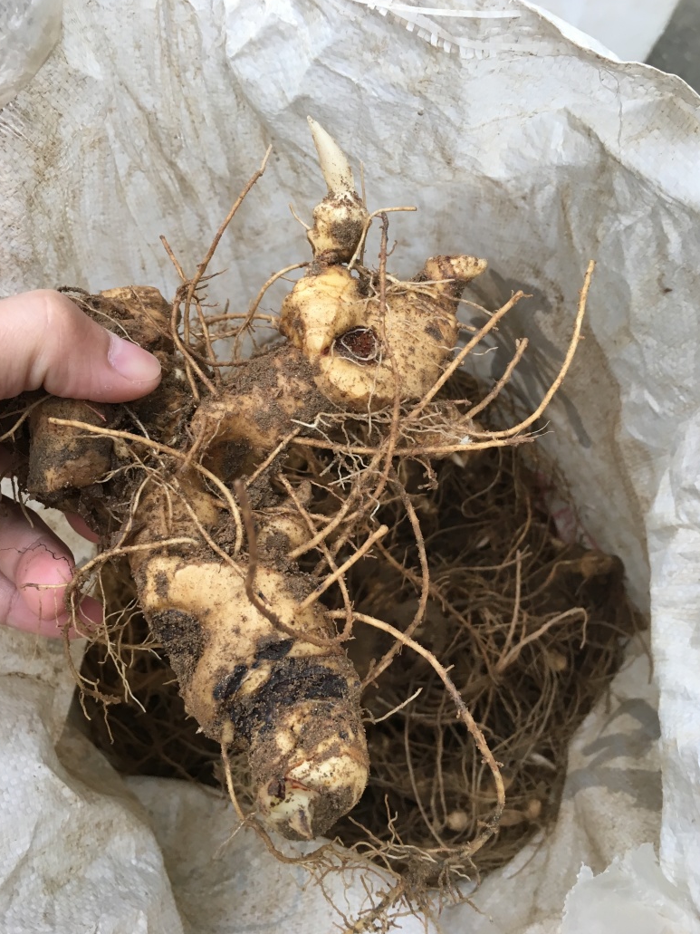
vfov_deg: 60.0
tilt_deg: -71.4
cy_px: 461
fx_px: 809
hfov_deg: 46.8
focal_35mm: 30
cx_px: 350
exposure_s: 1/33
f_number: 2.2
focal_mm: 4.15
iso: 40
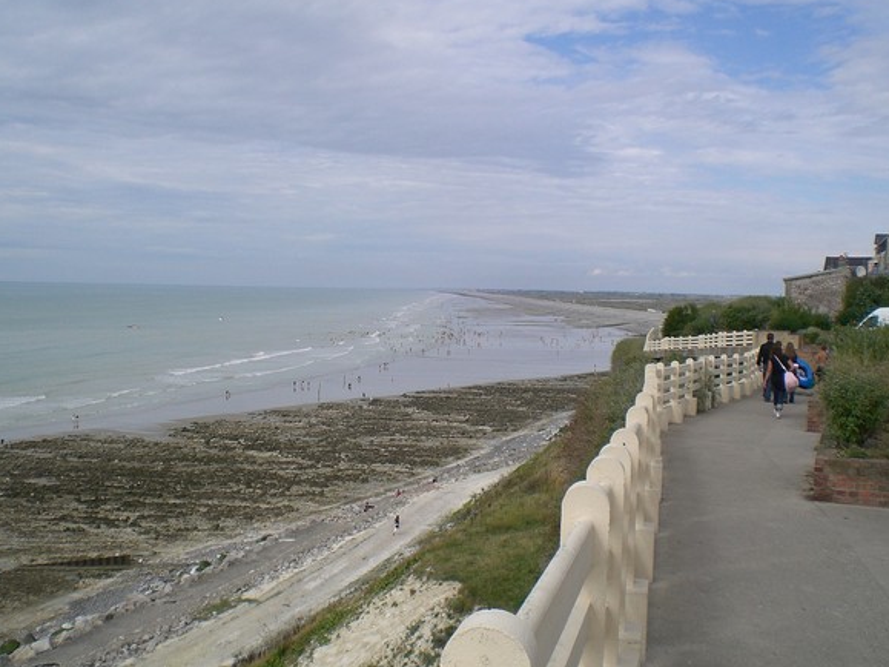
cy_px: 349
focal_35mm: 42
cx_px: 402
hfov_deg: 44.7
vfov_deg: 34.3
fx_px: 1078
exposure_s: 1/500
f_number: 4.4
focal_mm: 6.3
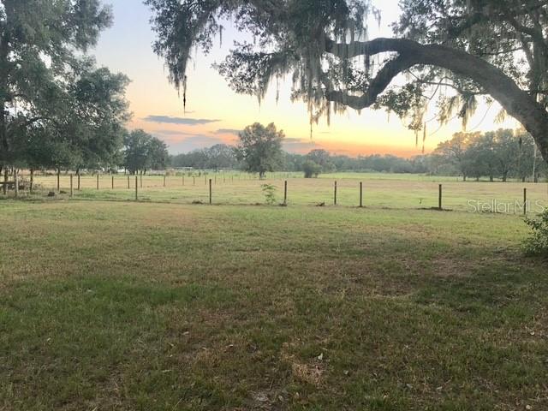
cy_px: 206
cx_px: 274
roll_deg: -1.2
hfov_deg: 61.7
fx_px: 459
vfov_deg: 48.2
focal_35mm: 29
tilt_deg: -3.7
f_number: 2.2
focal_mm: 4.15
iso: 40
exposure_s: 1/30
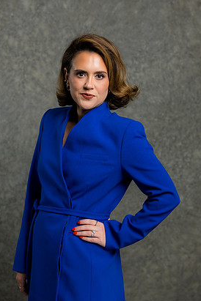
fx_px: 779
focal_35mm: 93
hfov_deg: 14.7
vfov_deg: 21.9
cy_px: 164
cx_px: 95
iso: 125
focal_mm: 85
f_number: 5
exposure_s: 1/200
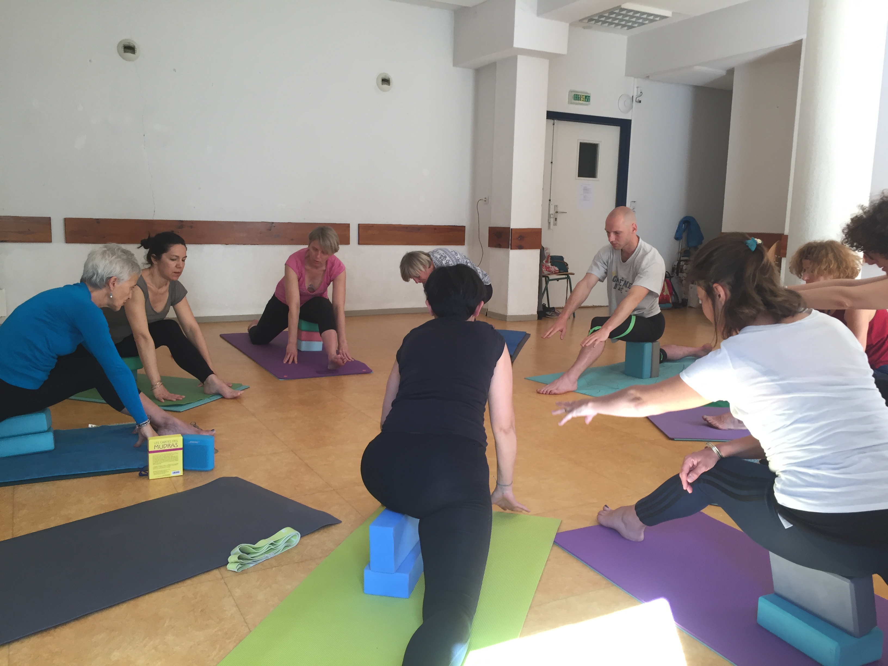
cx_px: 444
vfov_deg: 48.2
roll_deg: -2.6
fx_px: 744
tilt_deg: -8.1
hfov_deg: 61.7
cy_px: 333
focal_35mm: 29
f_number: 2.2
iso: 32
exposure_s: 1/40
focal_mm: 4.15
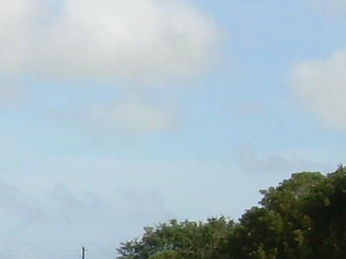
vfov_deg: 7.7
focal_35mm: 191
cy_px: 303
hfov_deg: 9.8
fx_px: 1909
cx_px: -279
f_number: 4.6
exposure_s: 1/458
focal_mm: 6.3
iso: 50
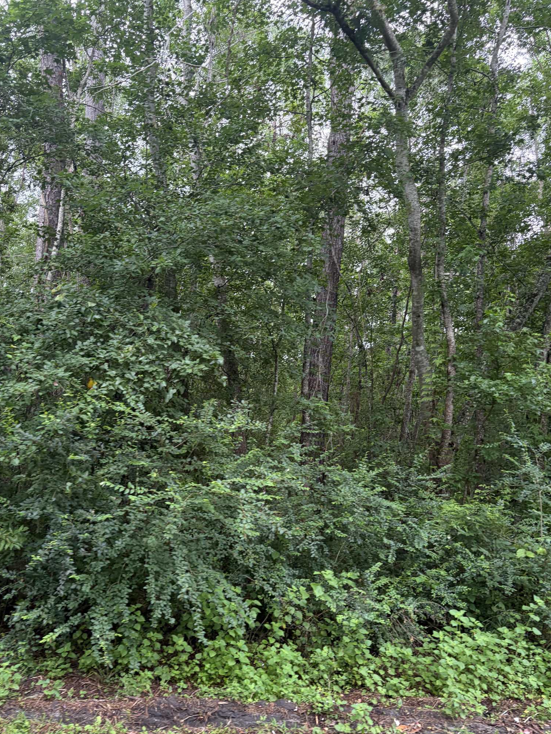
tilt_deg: +4.2
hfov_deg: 46.7
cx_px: 244
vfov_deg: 59.8
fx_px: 637
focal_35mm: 30
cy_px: 410
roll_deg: -2.1
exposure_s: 1/122
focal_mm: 5.96
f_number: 1.6
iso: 125
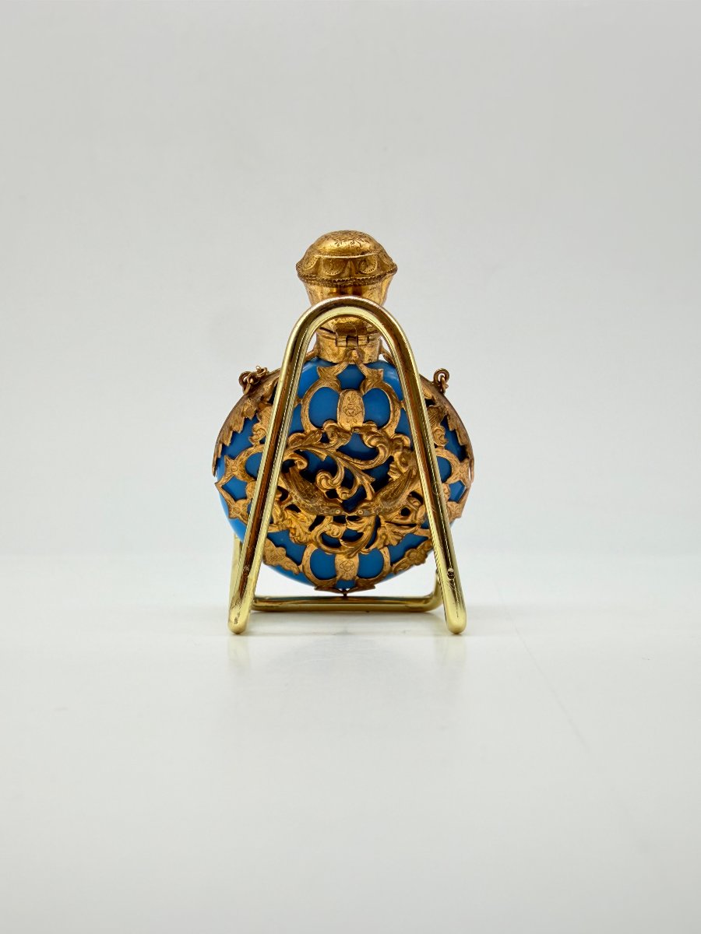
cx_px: 350
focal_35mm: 24
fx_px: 648
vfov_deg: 71.6
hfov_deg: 56.8
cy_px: 467
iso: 50
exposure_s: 1/507
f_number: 2.2
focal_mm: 2.22
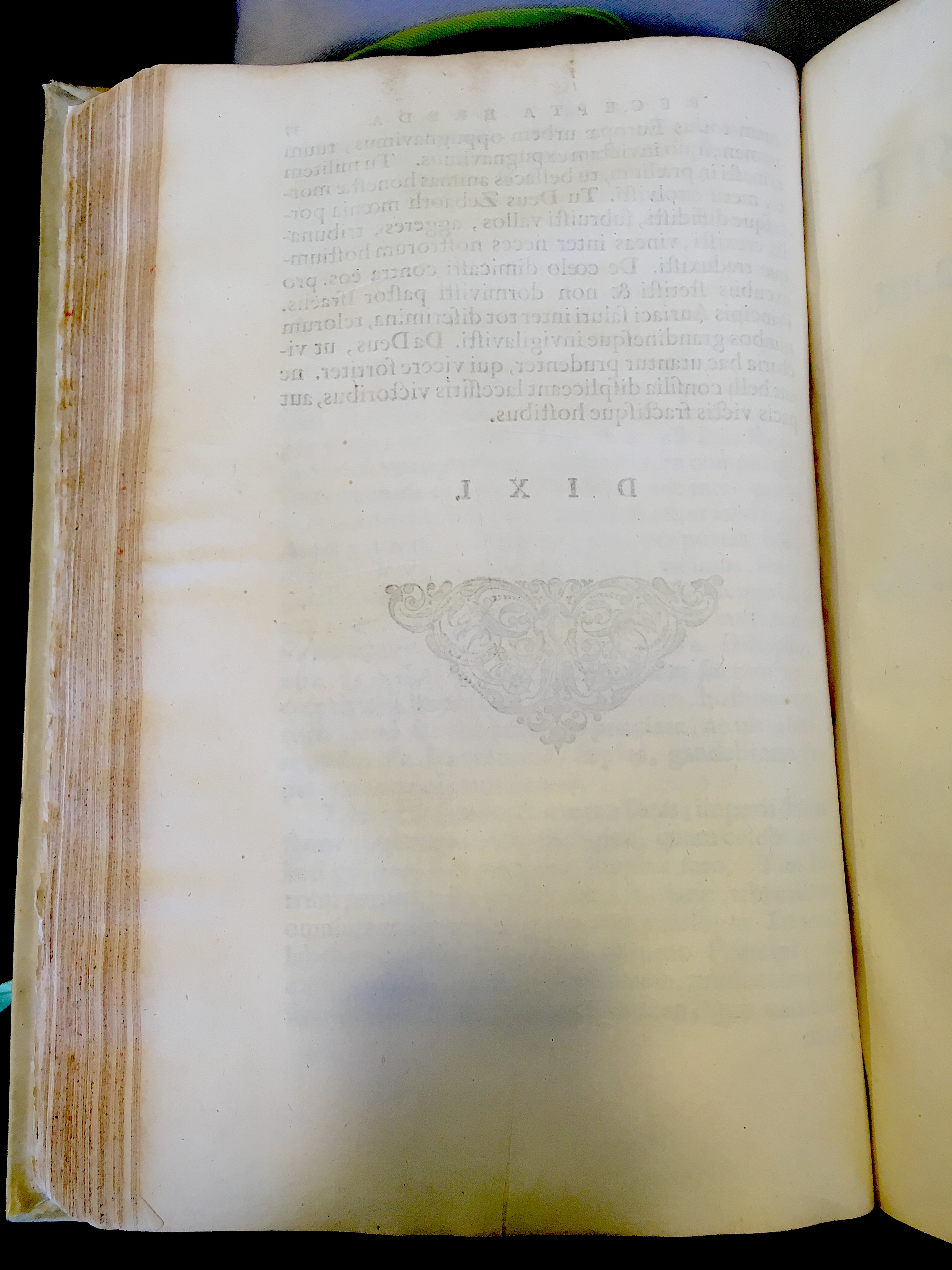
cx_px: 476
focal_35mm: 29
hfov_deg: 48.2
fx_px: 1063
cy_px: 635
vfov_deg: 61.7
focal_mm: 4.15
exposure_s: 1/33
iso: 40
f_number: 2.2
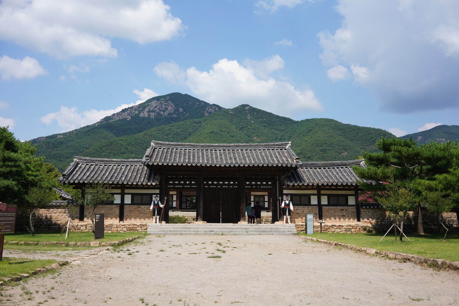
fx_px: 446
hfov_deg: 54.4
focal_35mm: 35
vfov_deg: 37.9
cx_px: 230
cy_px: 153
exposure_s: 1/100
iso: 100
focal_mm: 35
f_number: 13
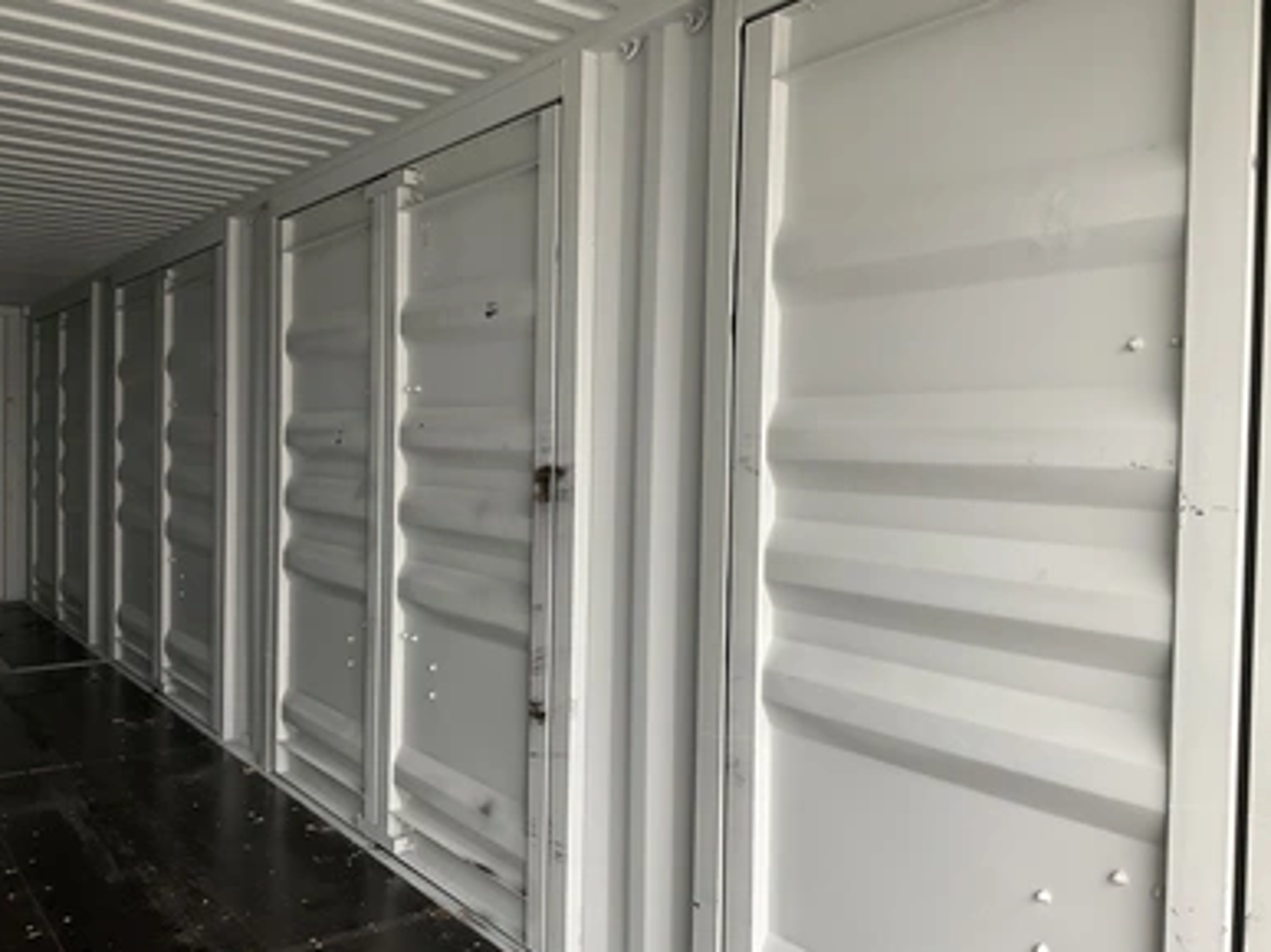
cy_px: 466
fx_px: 1101
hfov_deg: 60.0
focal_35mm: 30
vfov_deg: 46.8
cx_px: 634
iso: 64
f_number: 1.8
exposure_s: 1/71
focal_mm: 3
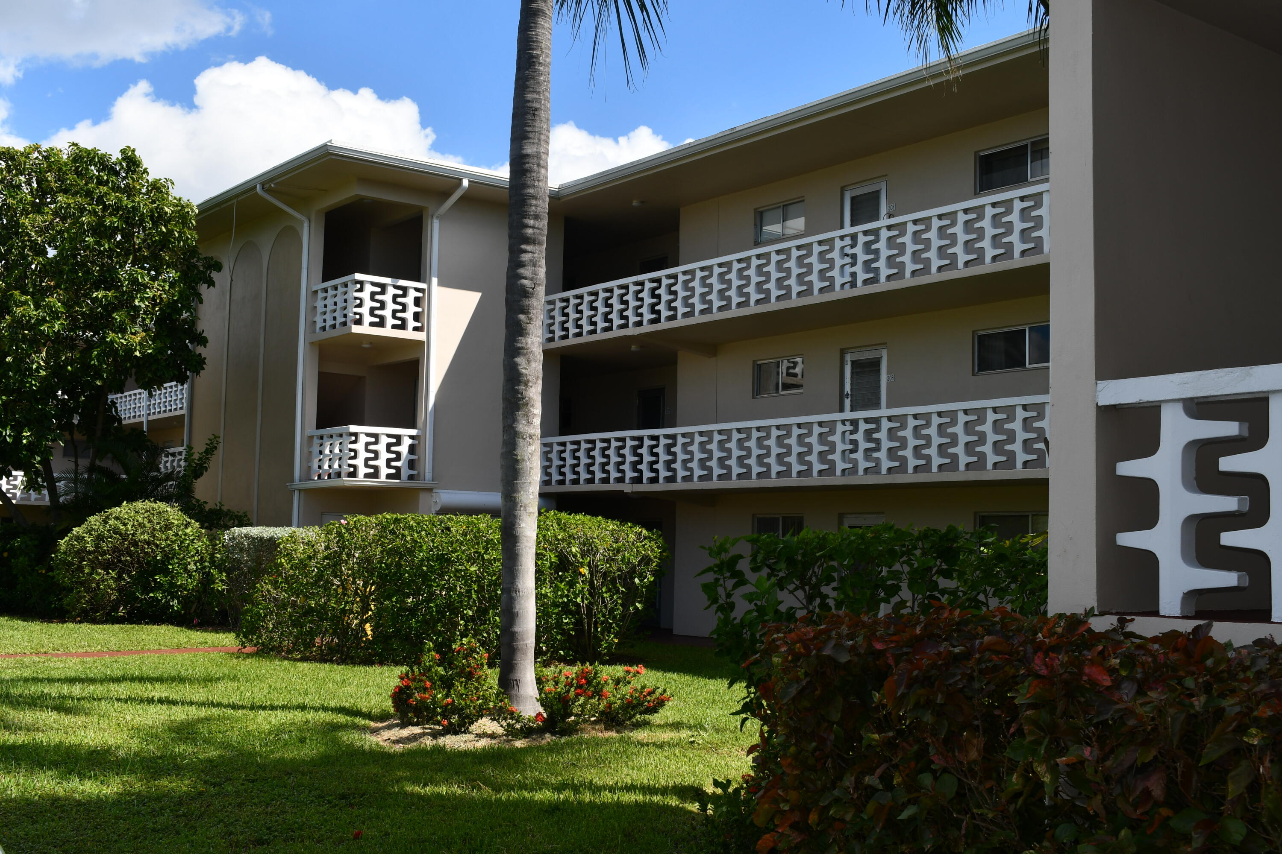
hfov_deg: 48.5
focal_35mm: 40
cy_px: 427
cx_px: 641
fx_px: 1424
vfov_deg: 33.4
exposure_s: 1/250
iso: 100
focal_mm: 27
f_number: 9
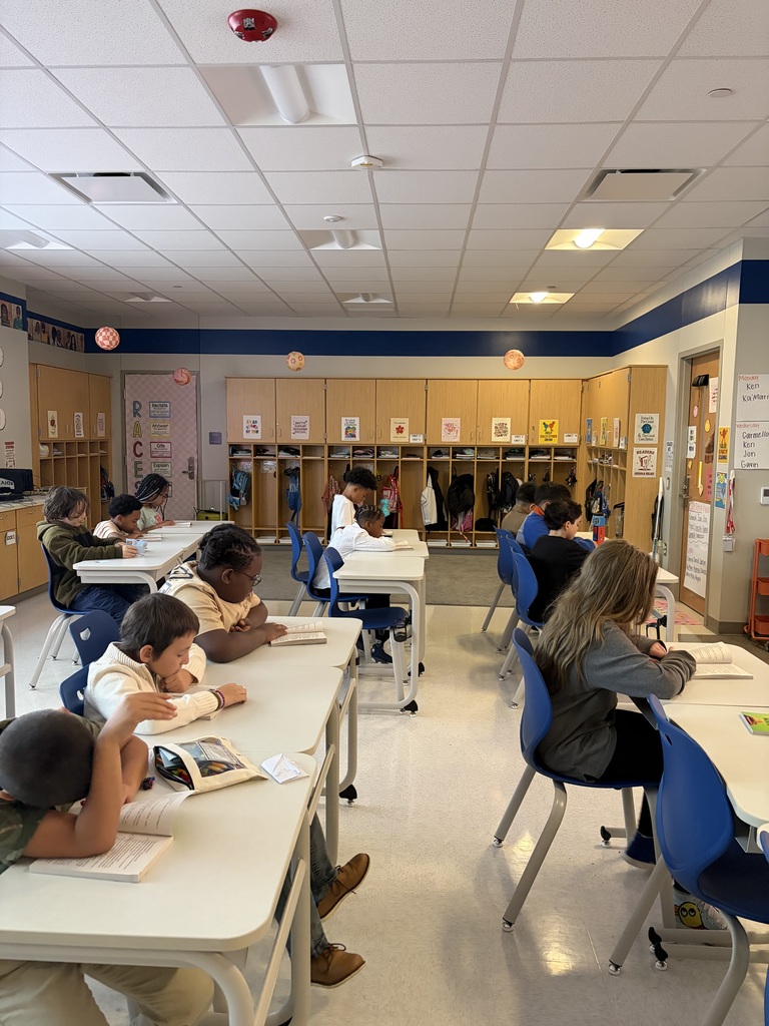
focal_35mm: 26
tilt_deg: -5.0
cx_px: 384
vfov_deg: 67.3
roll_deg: -0.1
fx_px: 770
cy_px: 513
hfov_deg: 53.1
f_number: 1.6
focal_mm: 5.96
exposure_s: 1/50
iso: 500
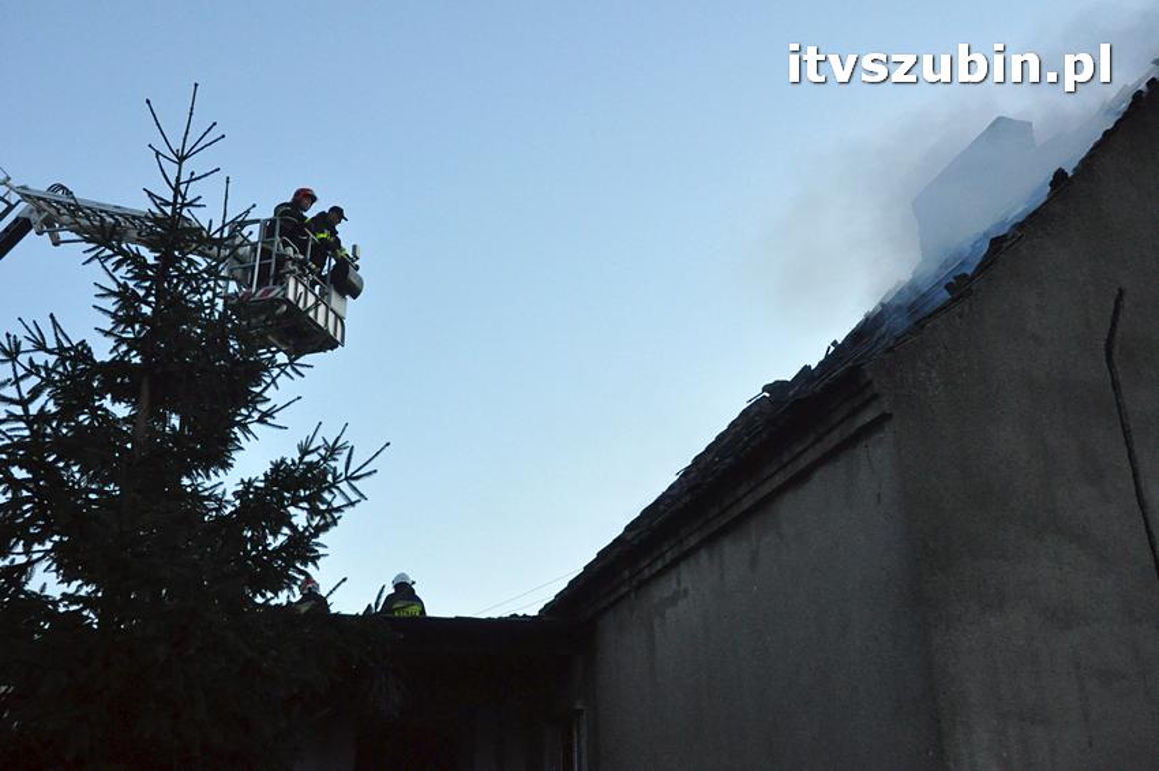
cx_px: 580
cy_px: 386
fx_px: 1158
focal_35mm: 36
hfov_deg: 53.2
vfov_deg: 36.8
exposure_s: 1/125
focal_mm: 24
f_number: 5.6
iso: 2500
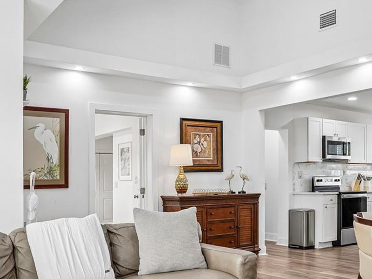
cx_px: 189
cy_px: 184
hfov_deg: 49.0
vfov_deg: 37.4
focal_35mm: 38
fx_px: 408
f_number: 9
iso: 400
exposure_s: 1/30
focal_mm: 17
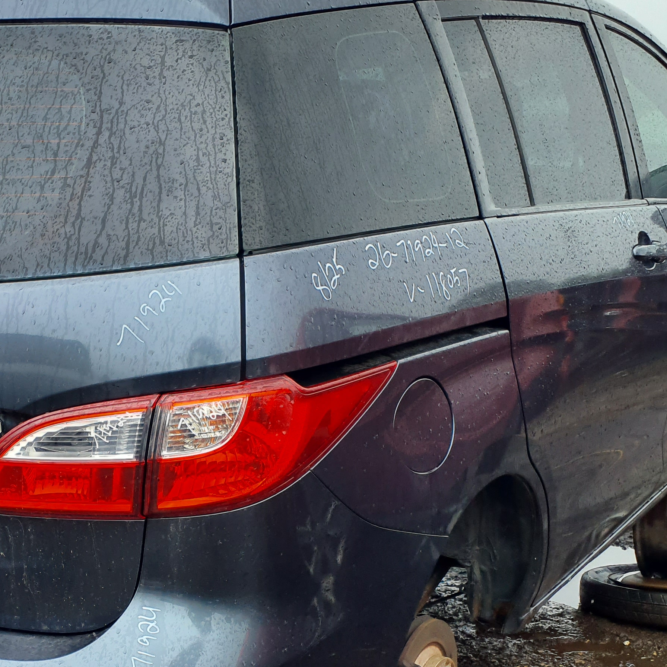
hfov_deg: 30.4
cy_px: 477
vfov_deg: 30.7
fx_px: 1199
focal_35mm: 55
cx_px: 143
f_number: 1.9
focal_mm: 3.58
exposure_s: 1/265
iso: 40
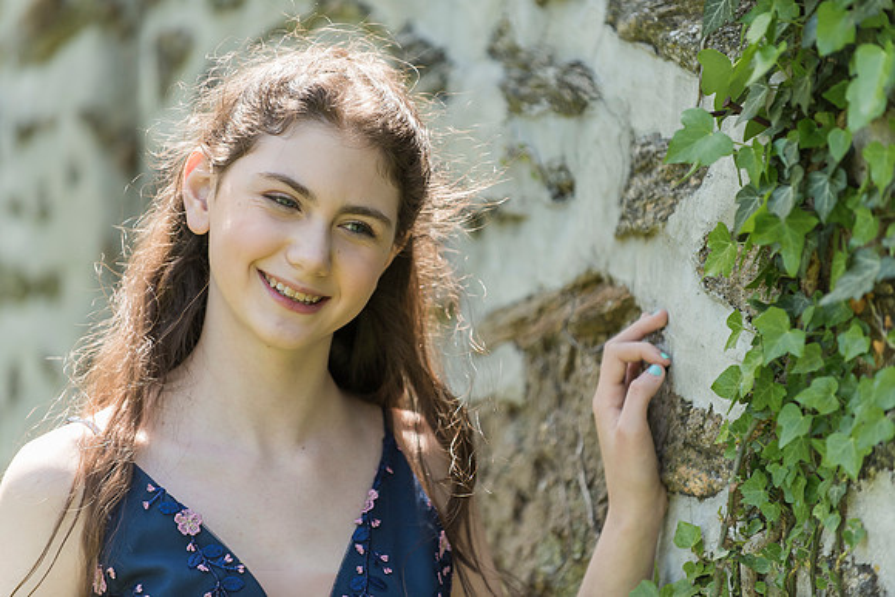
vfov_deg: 6.9
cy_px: 298
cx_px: 448
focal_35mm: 200
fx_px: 4973
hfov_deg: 10.3
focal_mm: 200
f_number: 3.2
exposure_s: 1/1000
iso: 400
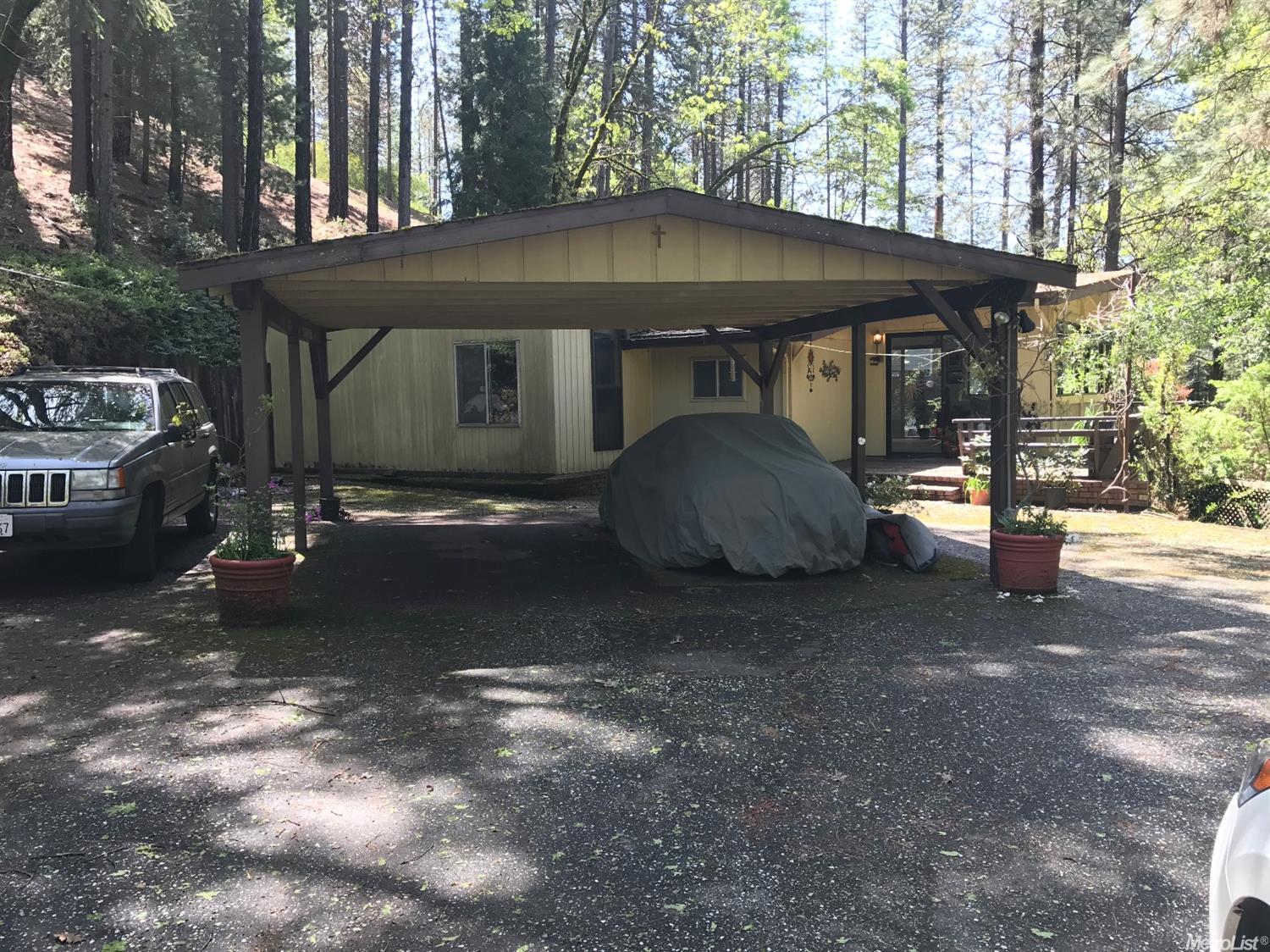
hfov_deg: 63.5
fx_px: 1027
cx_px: 635
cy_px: 476
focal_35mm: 28
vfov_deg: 49.7
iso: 20
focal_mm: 3.99
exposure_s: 1/138
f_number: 1.8
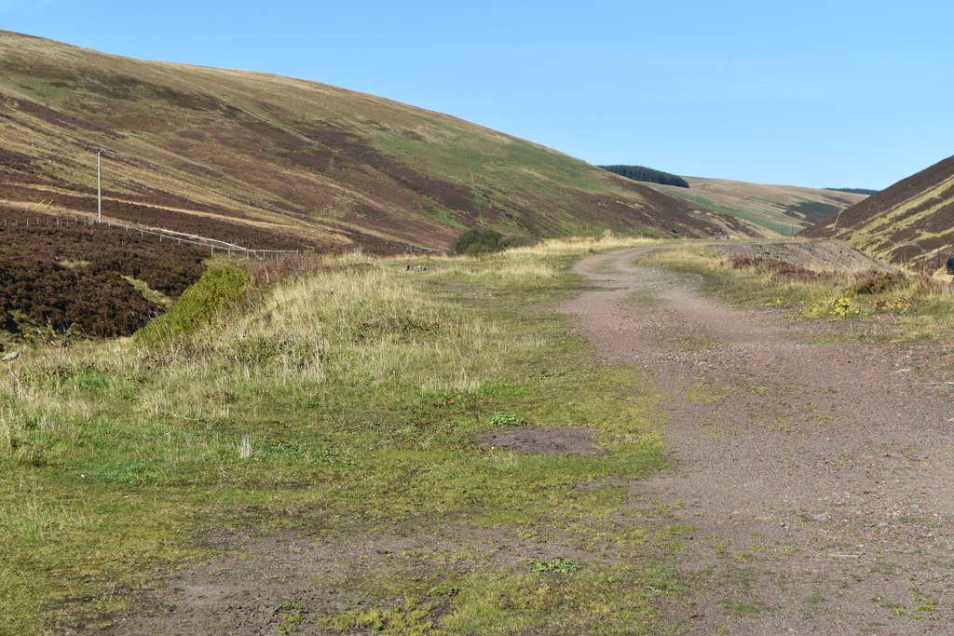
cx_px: 477
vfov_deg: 17.5
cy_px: 318
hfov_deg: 26.0
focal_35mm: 78
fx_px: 2067
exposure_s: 1/250
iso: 100
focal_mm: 52
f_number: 8
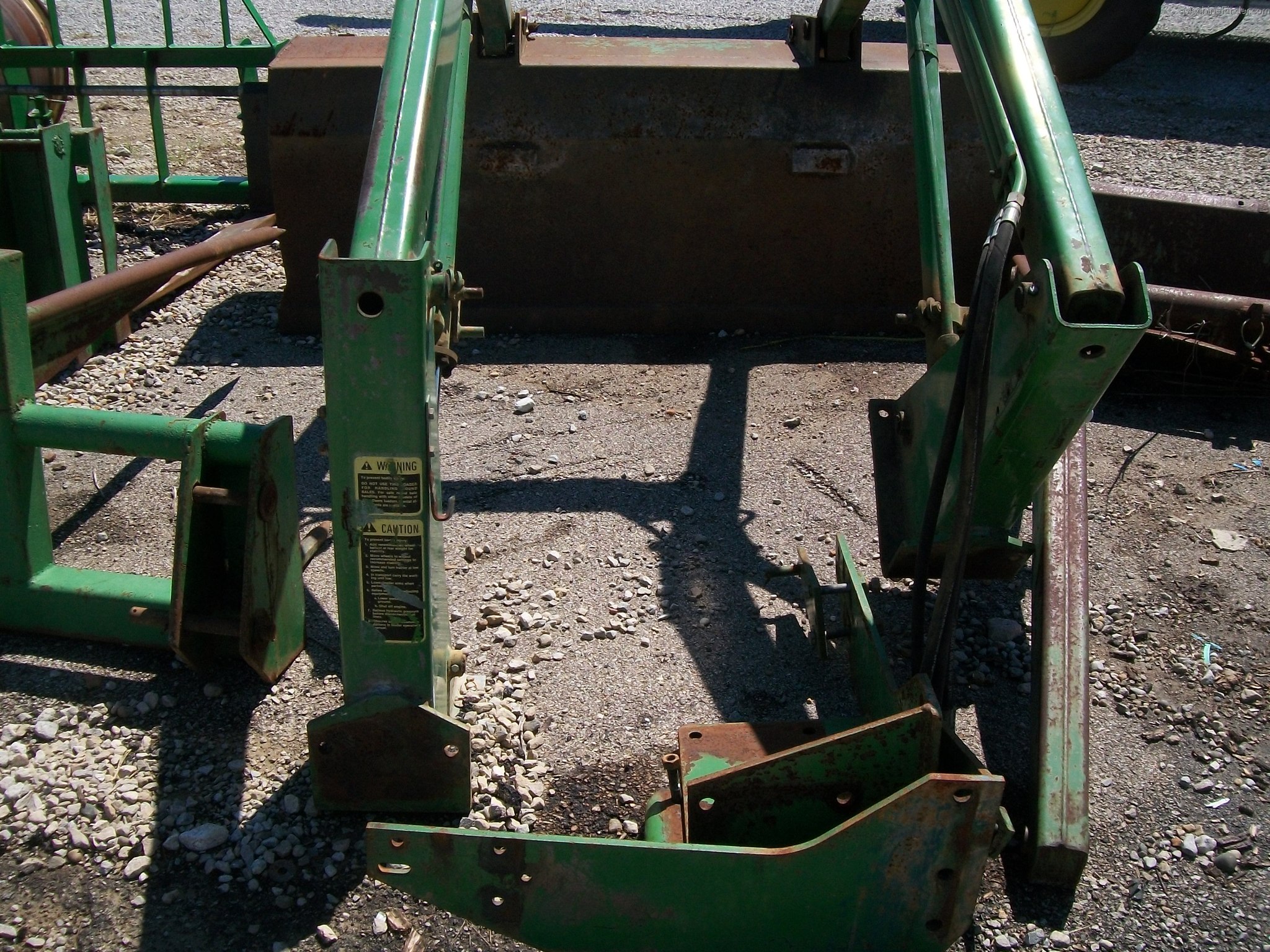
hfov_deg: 51.4
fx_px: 1321
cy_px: 476
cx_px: 635
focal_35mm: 36
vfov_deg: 39.7
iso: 80
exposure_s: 1/640
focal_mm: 6
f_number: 4.8
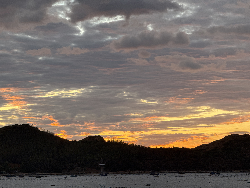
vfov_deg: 12.3
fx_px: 867
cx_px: 125
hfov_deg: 16.4
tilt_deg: +4.7
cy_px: 94
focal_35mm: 120
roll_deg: +1.3
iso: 100
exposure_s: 1/99
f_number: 2.8
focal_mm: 15.66
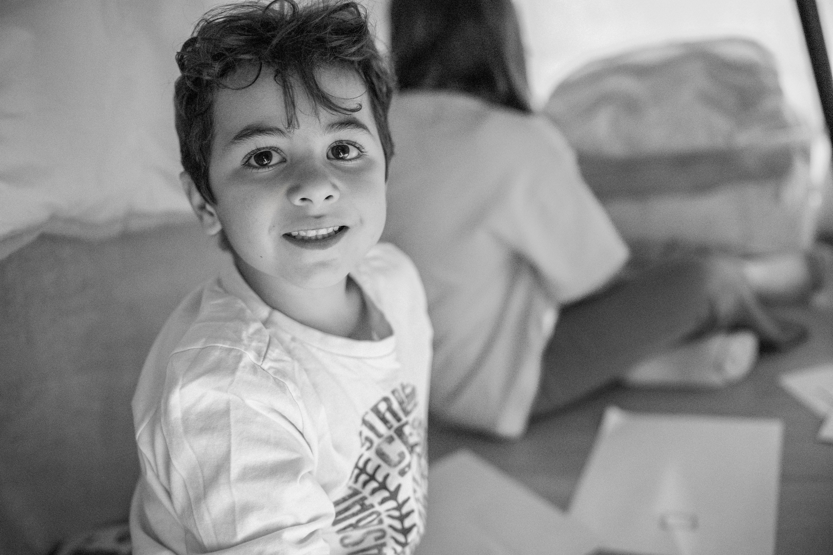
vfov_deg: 37.9
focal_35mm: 35
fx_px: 810
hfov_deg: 54.4
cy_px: 278
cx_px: 416
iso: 51200
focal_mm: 35
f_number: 2
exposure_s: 1/160
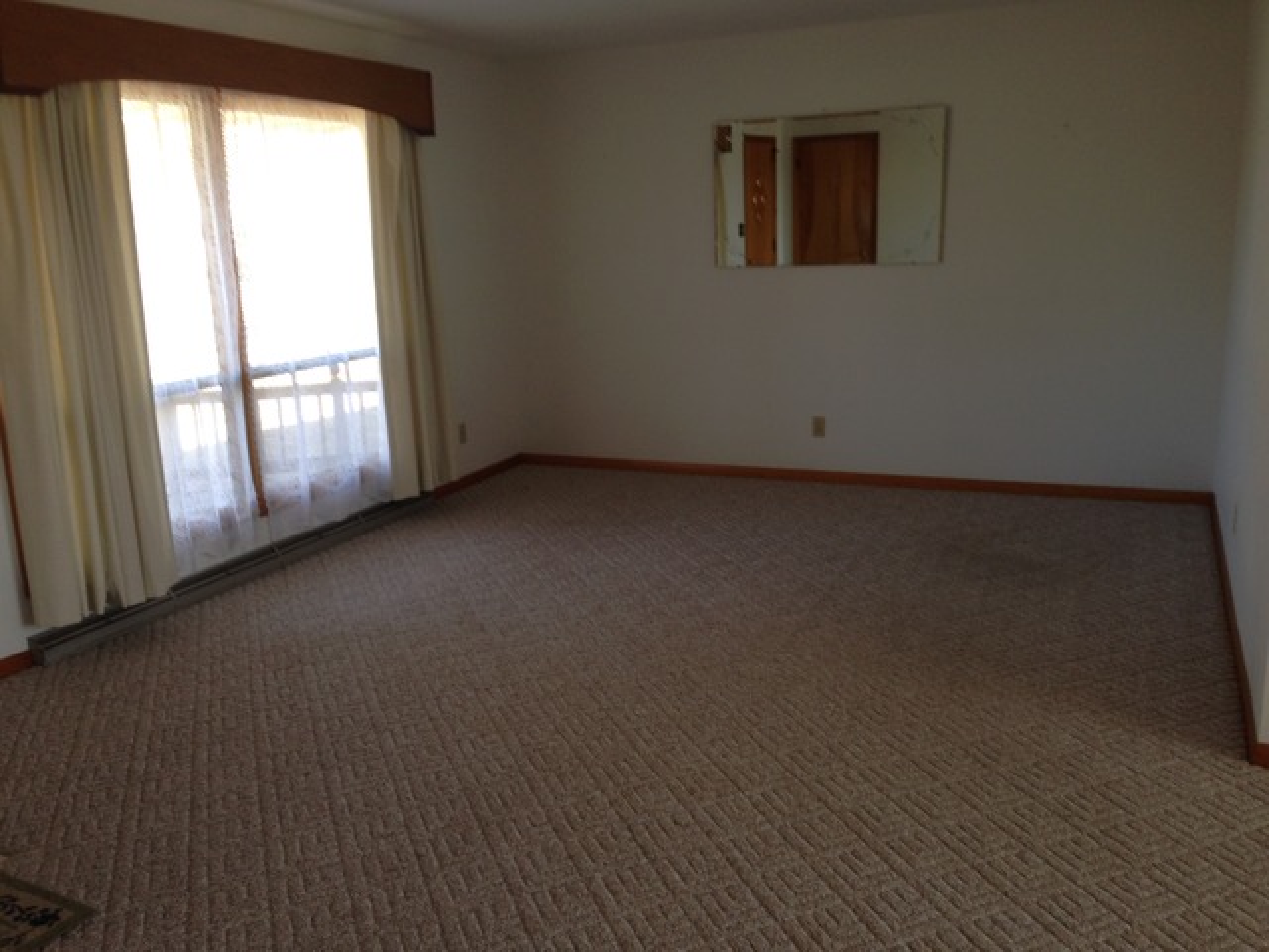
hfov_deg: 55.4
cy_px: 476
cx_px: 634
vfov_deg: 42.9
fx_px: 1210
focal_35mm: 33
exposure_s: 1/24
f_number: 2.4
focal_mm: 4.12
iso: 50
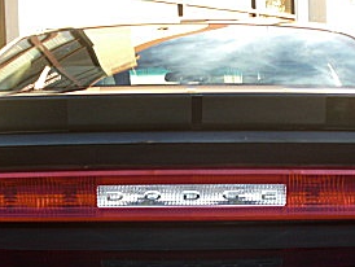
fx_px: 862
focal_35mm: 84
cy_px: 213
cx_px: 193
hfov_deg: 23.3
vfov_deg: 17.5
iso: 100
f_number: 2.8
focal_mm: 6.3
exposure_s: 1/80
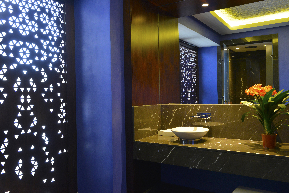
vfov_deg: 41.1
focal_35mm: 32
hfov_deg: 58.7
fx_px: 257
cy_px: 96
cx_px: 144
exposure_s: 1/3
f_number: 10
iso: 640
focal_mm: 32
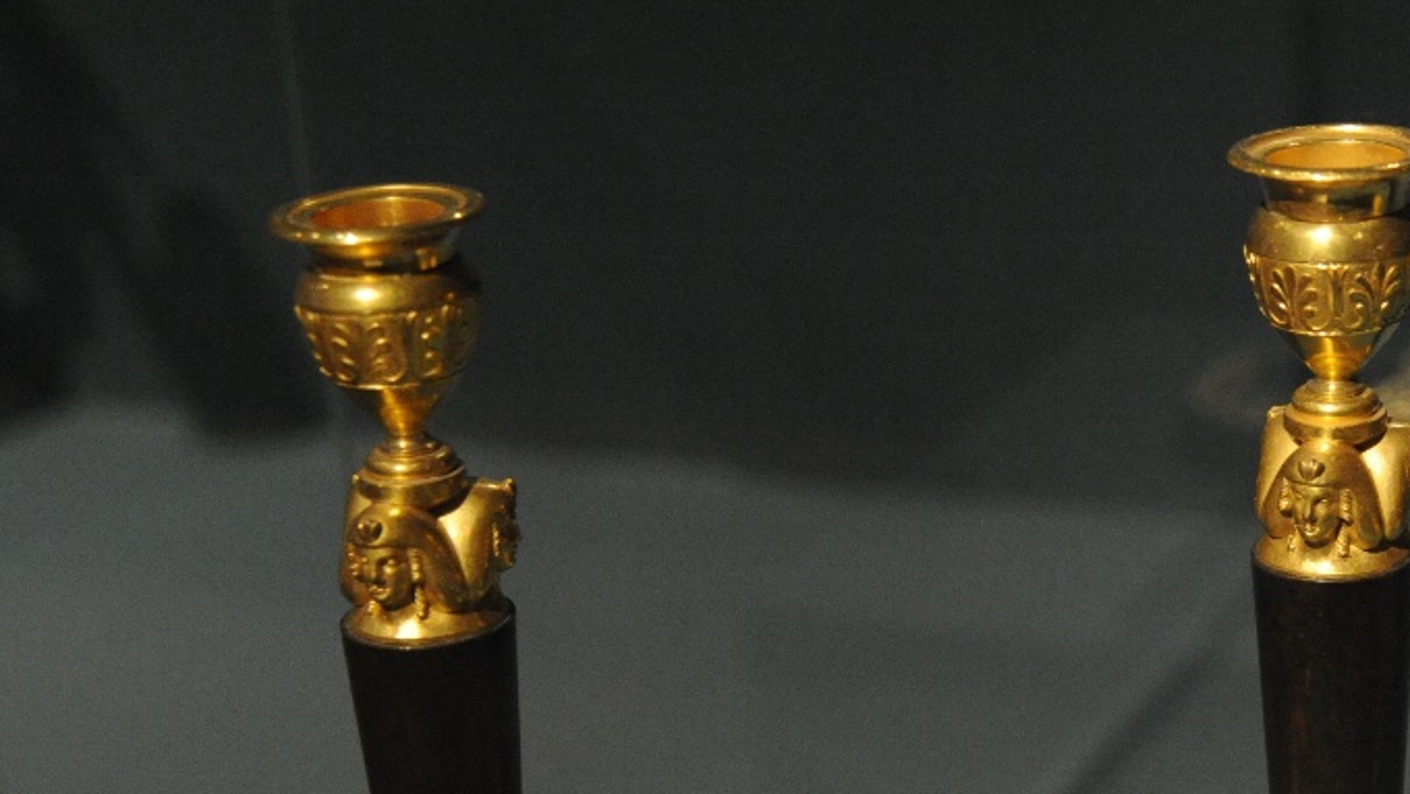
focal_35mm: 96
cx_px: 1035
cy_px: 734
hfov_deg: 22.0
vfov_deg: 12.5
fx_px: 3590
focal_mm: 52
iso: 6400
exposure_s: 1/250
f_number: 5.6
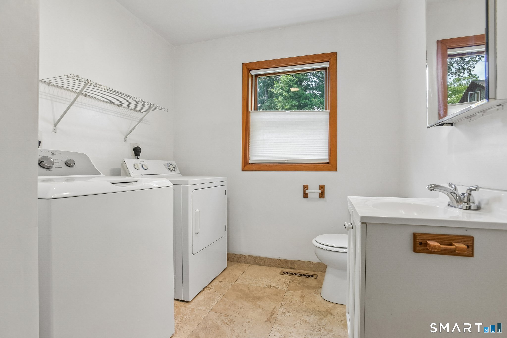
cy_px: 169
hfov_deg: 93.3
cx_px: 254
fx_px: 239
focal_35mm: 17
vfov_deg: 70.4
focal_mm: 17
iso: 400
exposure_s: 1/30
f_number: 11
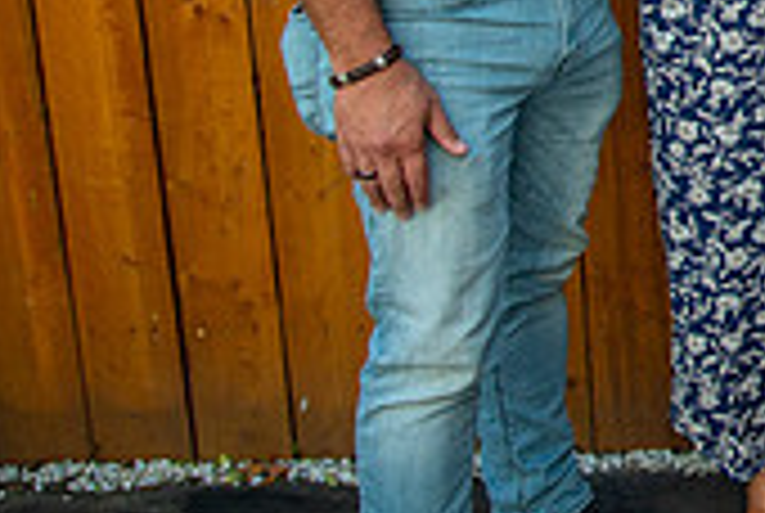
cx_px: 1076
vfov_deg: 14.6
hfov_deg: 19.8
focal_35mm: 92
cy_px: -43
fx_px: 1958
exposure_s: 1/320
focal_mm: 27
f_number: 4
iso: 125
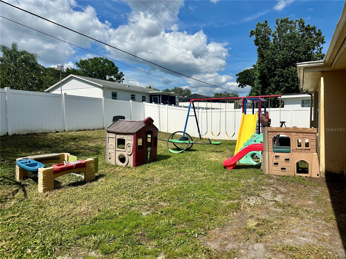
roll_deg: +0.8
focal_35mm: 24
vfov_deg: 56.8
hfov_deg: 71.6
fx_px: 240
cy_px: 130
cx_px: 173
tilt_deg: -2.5
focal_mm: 6.86
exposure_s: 1/8929
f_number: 1.78
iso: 80
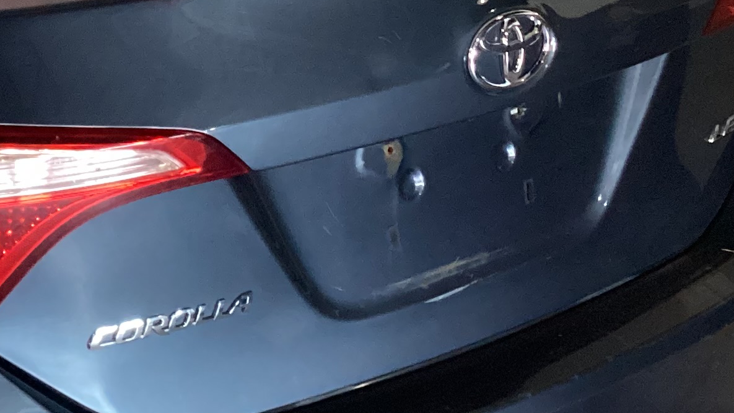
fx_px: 1810
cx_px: -84
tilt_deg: -22.8
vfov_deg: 13.0
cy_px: 100
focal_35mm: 93
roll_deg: -0.5
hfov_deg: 21.7
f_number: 2.4
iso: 400
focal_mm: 3.3
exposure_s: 1/40
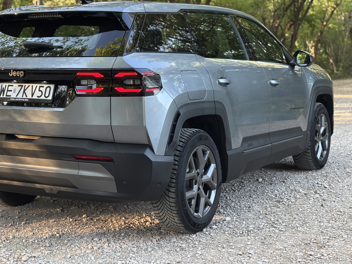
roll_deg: -1.0
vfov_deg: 23.3
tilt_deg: -6.0
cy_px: 108
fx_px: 641
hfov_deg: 30.6
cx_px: 142
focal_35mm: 63
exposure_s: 1/60
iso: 50
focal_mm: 5.96
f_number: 1.6
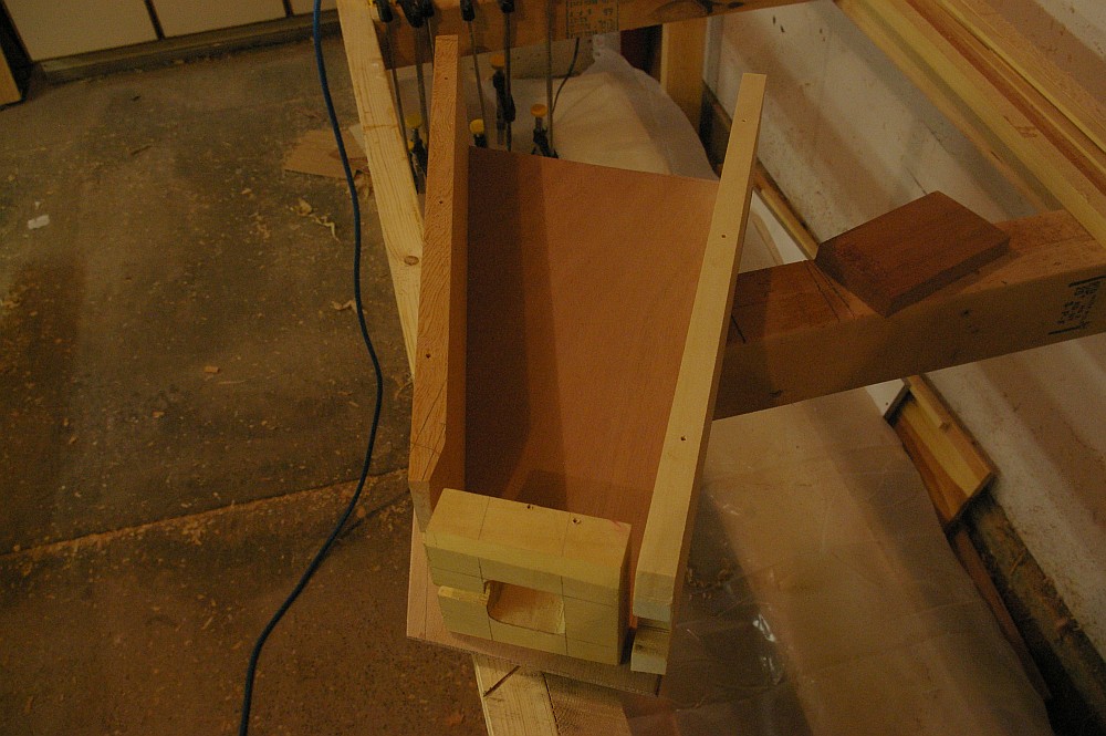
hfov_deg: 59.5
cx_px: 553
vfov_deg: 41.6
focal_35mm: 32
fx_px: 967
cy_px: 368
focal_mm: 21
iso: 1600
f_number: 8
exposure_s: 1/15
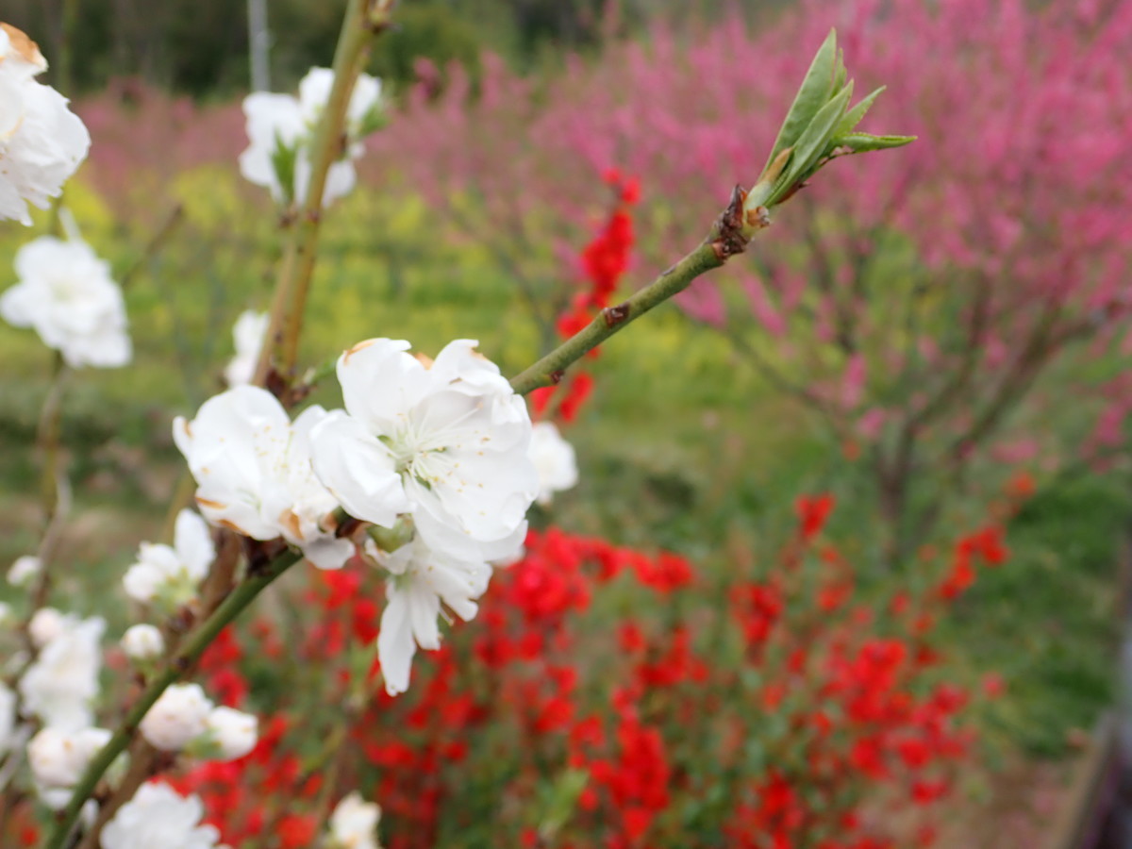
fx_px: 1308
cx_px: 566
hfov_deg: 46.8
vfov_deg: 36.0
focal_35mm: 40
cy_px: 424
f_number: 4
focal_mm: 7.34
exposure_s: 1/400
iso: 100
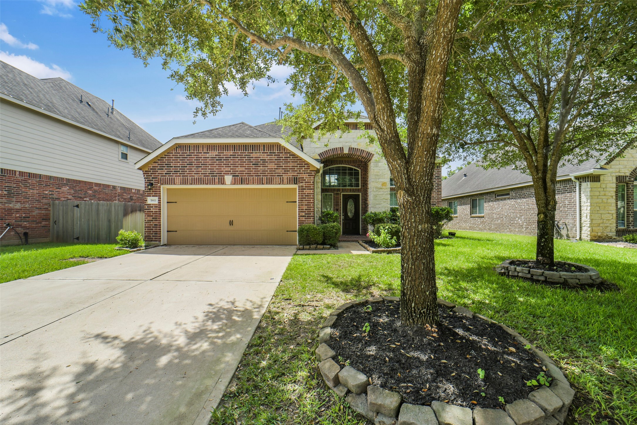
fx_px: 248
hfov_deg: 104.2
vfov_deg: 81.2
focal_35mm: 14
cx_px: 318
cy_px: 212
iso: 500
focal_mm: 14
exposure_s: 1/1600
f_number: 5
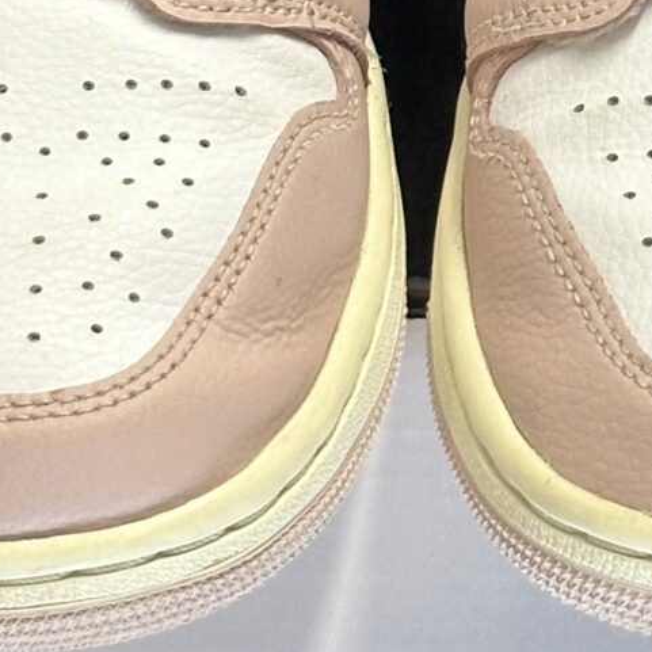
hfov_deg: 7.7
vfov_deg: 7.6
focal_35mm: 226
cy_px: -267
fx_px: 4816
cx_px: 434
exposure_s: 1/50
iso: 160
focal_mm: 6.86
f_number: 1.78
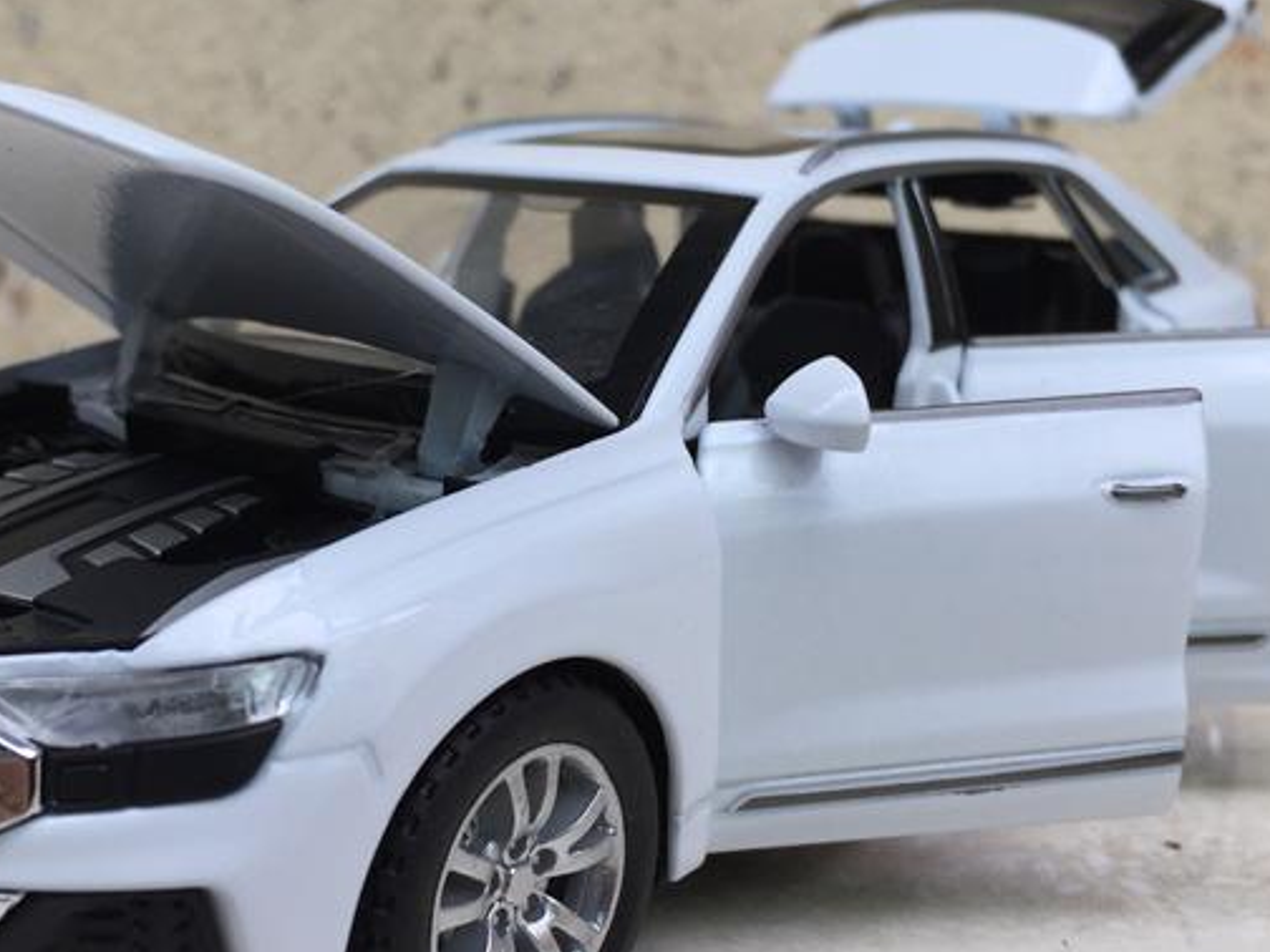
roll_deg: -1.3
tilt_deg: -9.9
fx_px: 1688
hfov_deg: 41.0
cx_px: 496
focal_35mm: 46
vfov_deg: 31.5
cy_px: 403
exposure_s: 1/353
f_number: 2.2
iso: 32
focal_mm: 4.15
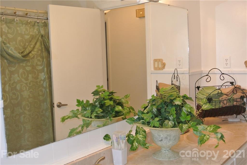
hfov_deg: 46.4
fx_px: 288
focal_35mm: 42
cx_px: 124
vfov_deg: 31.9
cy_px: 82
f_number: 4.2
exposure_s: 1/60
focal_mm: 15.7
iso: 500
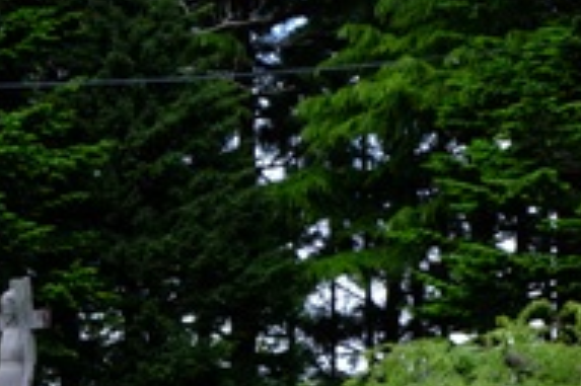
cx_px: 3
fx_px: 3144
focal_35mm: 195
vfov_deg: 7.0
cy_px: 442
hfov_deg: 10.5
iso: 200
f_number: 5.6
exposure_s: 1/210
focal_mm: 55
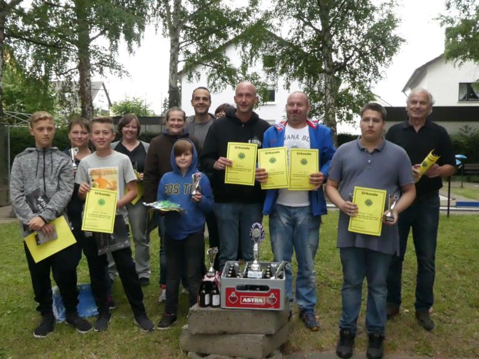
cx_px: 240
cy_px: 180
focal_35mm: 33
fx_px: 457
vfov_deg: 42.9
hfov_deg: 55.4
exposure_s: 1/500
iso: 1600
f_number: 3.3
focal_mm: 4.3
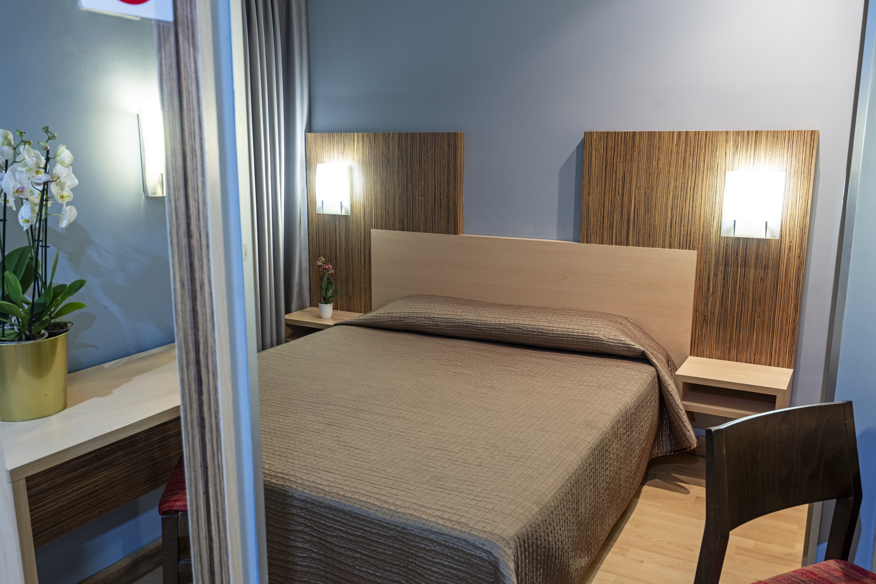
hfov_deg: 60.3
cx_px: 438
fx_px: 754
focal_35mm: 31
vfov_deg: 42.3
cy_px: 292
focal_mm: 31
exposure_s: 1/5
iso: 400
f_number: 8
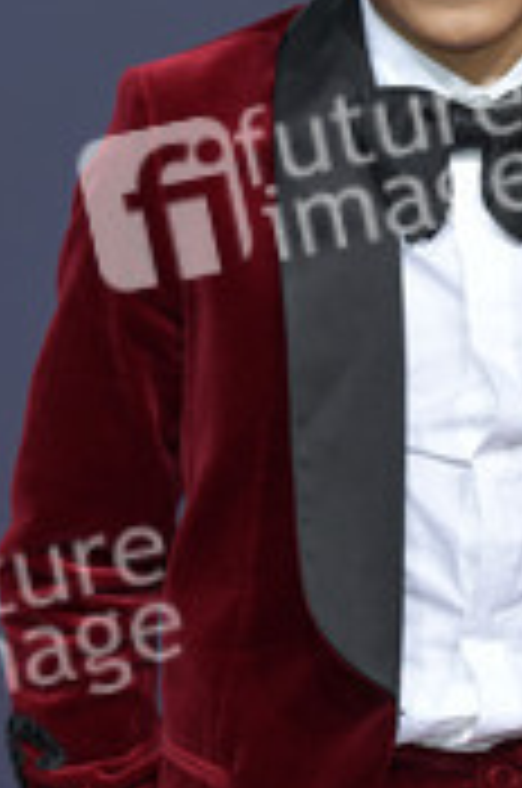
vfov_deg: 7.5
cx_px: 441
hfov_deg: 5.0
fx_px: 5983
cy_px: 410
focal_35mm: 274
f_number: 6.3
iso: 400
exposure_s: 1/200
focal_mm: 120
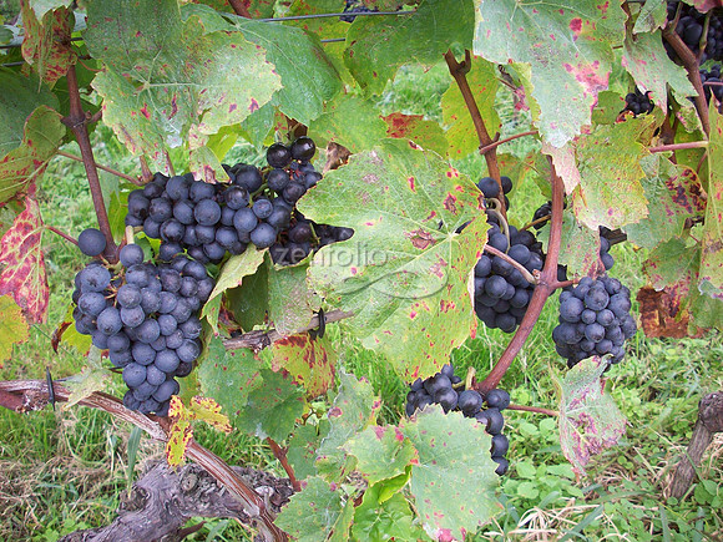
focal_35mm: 37
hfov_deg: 50.1
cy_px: 271
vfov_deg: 38.7
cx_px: 362
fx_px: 773
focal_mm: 6.2
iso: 80
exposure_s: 1/98.8
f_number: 2.8
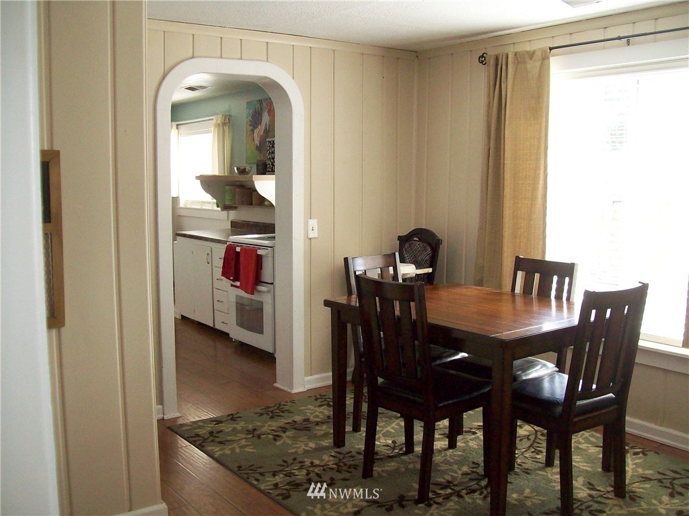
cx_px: 344
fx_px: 717
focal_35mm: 36
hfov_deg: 51.4
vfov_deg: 39.7
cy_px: 258
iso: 200
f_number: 2.7
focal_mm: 6
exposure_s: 1/66.7
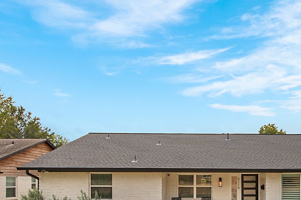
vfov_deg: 41.5
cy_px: 179
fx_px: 242
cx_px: 215
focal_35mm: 29
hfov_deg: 61.1
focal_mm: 10
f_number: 8
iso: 100
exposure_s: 1/400
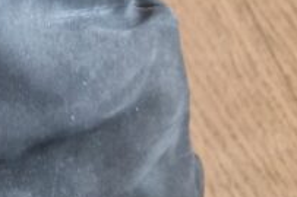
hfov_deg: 15.5
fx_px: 973
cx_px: -193
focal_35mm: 118
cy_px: 36
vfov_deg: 11.5
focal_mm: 5.4
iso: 640
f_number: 1.8
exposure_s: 1/25
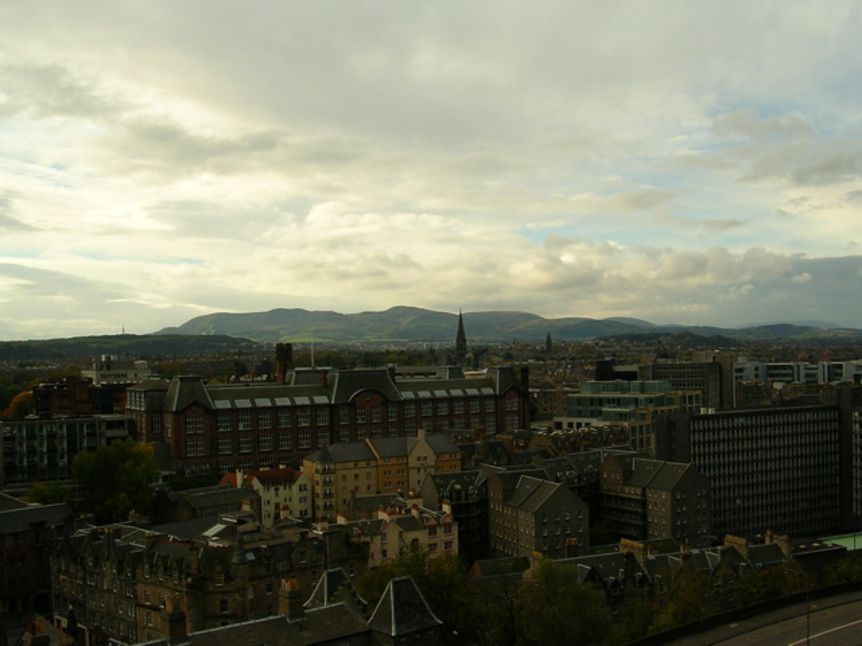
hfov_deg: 49.0
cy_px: 323
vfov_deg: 37.7
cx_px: 431
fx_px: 946
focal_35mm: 38
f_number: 5.6
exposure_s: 1/243
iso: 50
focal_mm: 5.8
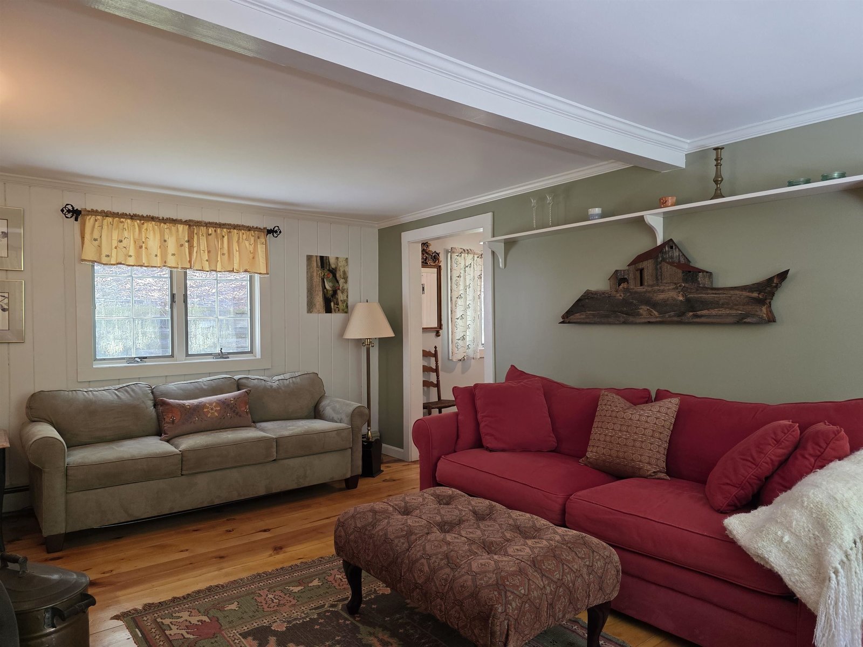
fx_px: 573
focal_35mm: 23
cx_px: 432
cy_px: 324
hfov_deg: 73.9
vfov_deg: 58.9
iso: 320
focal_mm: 6.3
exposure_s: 1/120
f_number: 1.7
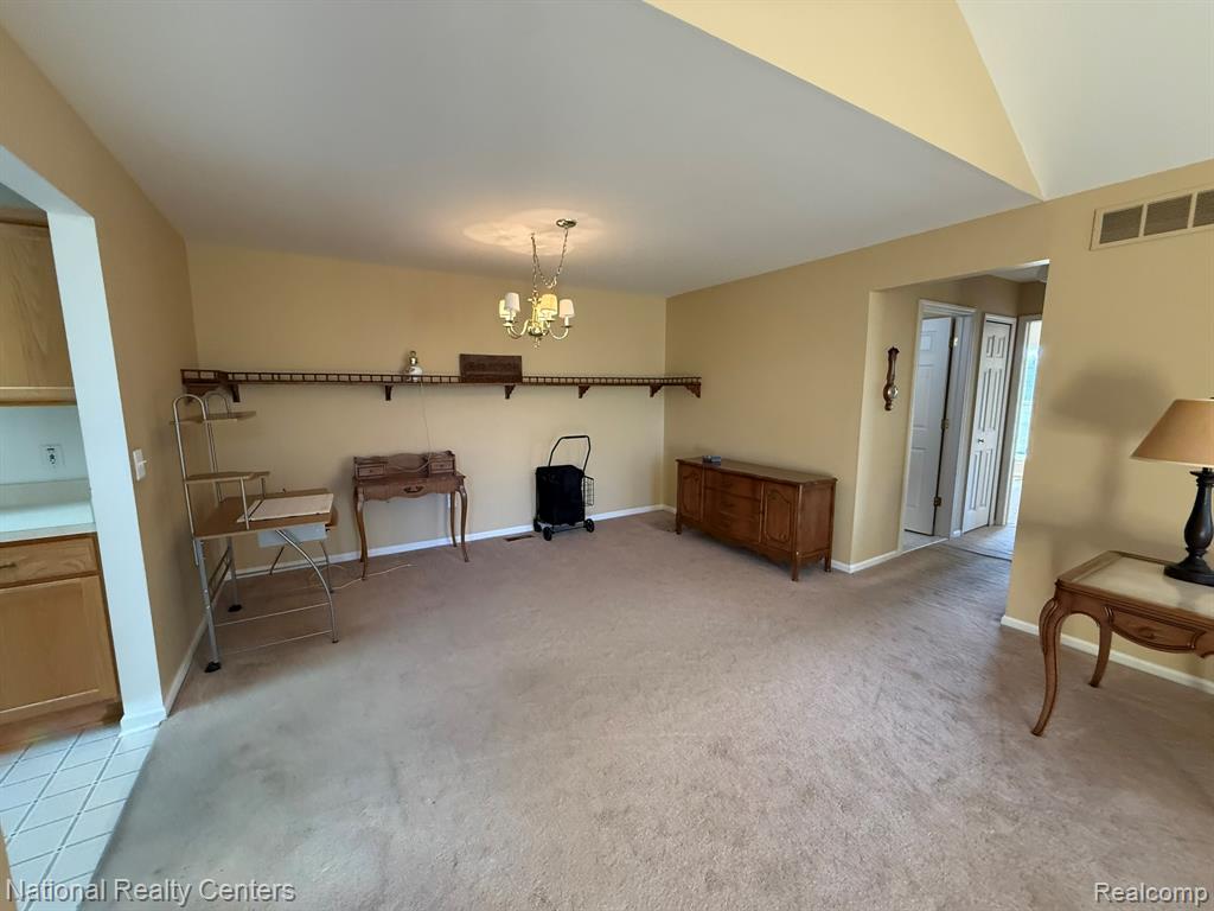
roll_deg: -0.5
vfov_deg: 85.7
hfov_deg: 102.1
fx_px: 491
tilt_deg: -7.5
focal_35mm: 14
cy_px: 456
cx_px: 607
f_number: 2.2
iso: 500
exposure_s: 1/120
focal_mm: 2.22
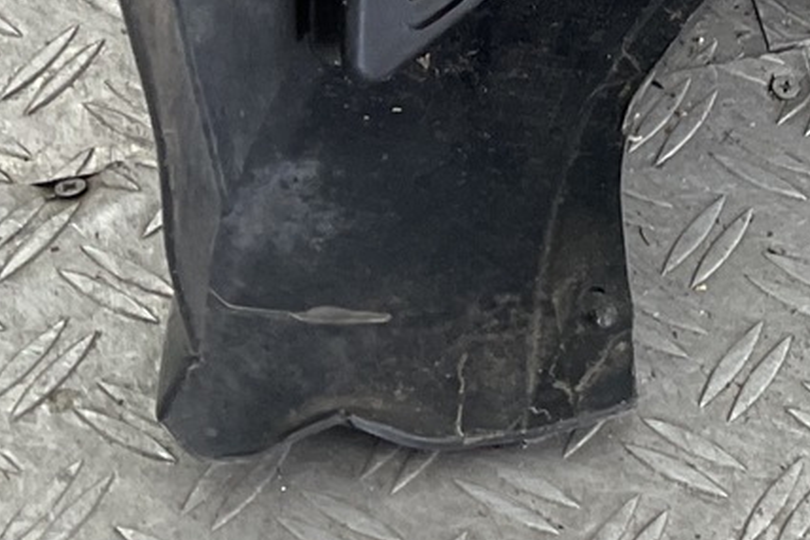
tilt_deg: -33.5
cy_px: -637
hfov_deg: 13.3
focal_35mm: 142
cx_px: 1380
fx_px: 3194
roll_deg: -15.4
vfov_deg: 8.9
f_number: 1.8
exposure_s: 1/101
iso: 16
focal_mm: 3
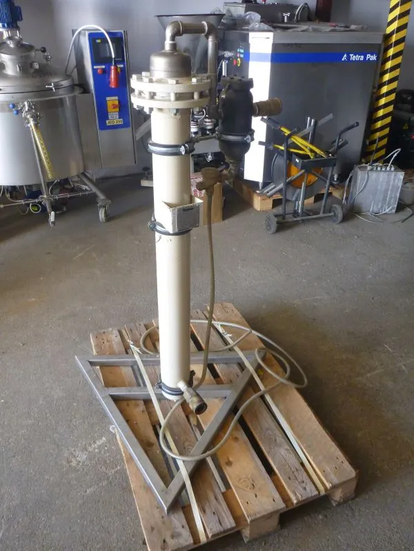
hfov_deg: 49.7
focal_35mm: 28
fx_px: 446
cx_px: 207
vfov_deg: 63.4
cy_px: 276
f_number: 3.3
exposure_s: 1/25
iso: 400
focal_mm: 4.9
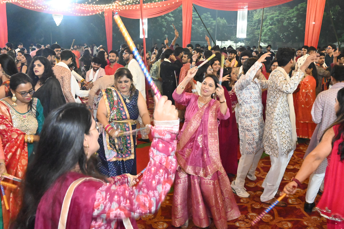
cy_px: 114
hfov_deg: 52.2
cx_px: 172
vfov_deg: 36.2
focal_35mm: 37
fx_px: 351
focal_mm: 24.5
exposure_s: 1/80
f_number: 7.1
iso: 16000
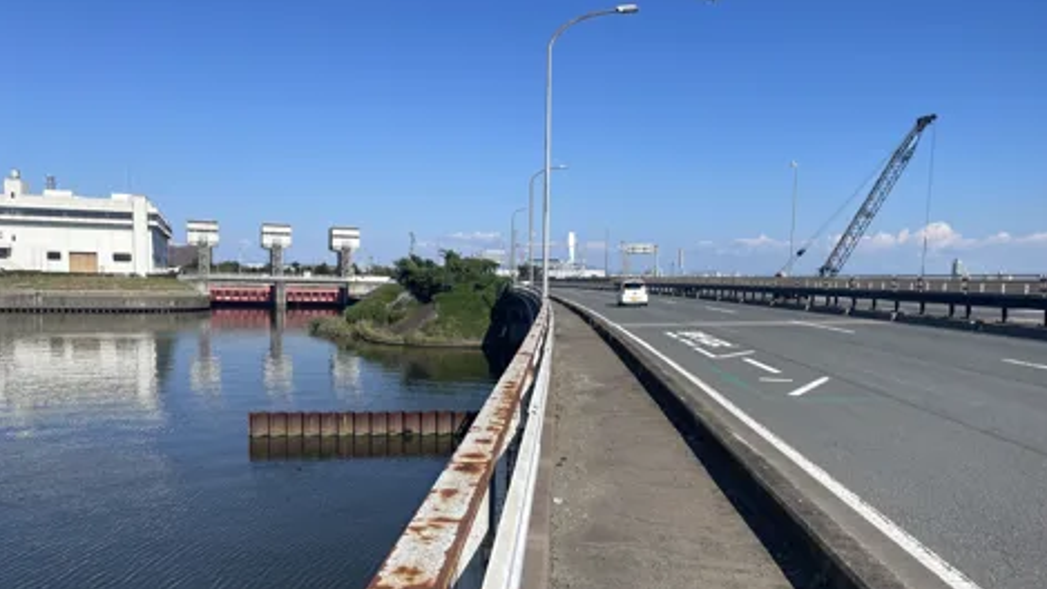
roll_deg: -2.6
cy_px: 364
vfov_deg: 40.0
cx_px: 534
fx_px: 805
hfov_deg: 66.1
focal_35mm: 29
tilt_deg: -6.5
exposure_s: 1/4464
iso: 32
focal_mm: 4.2
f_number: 1.6
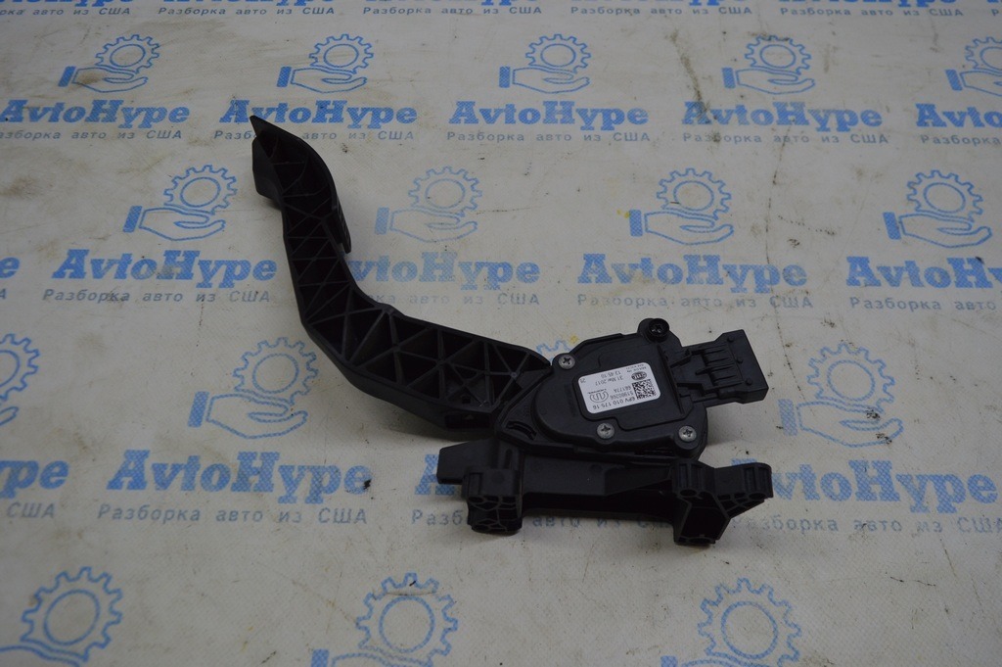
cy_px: 334
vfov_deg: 47.9
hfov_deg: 67.4
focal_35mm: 27
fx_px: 751
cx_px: 501
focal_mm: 18
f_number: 5
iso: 400
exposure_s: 1/100
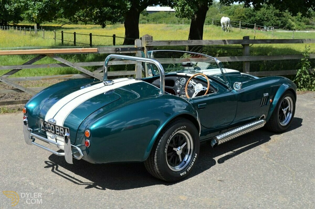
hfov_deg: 43.7
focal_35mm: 45
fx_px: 393
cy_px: 104
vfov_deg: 29.8
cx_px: 158
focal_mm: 30
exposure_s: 1/250
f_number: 8
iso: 100
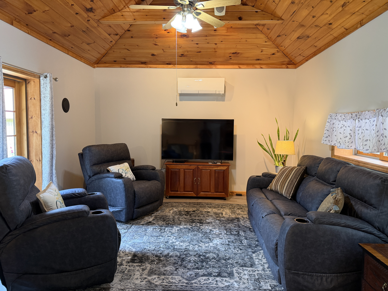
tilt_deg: -4.3
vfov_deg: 56.8
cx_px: 194
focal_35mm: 24
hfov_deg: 71.6
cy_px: 146
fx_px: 269
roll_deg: -0.6
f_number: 1.78
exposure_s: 1/60
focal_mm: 6.76
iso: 250
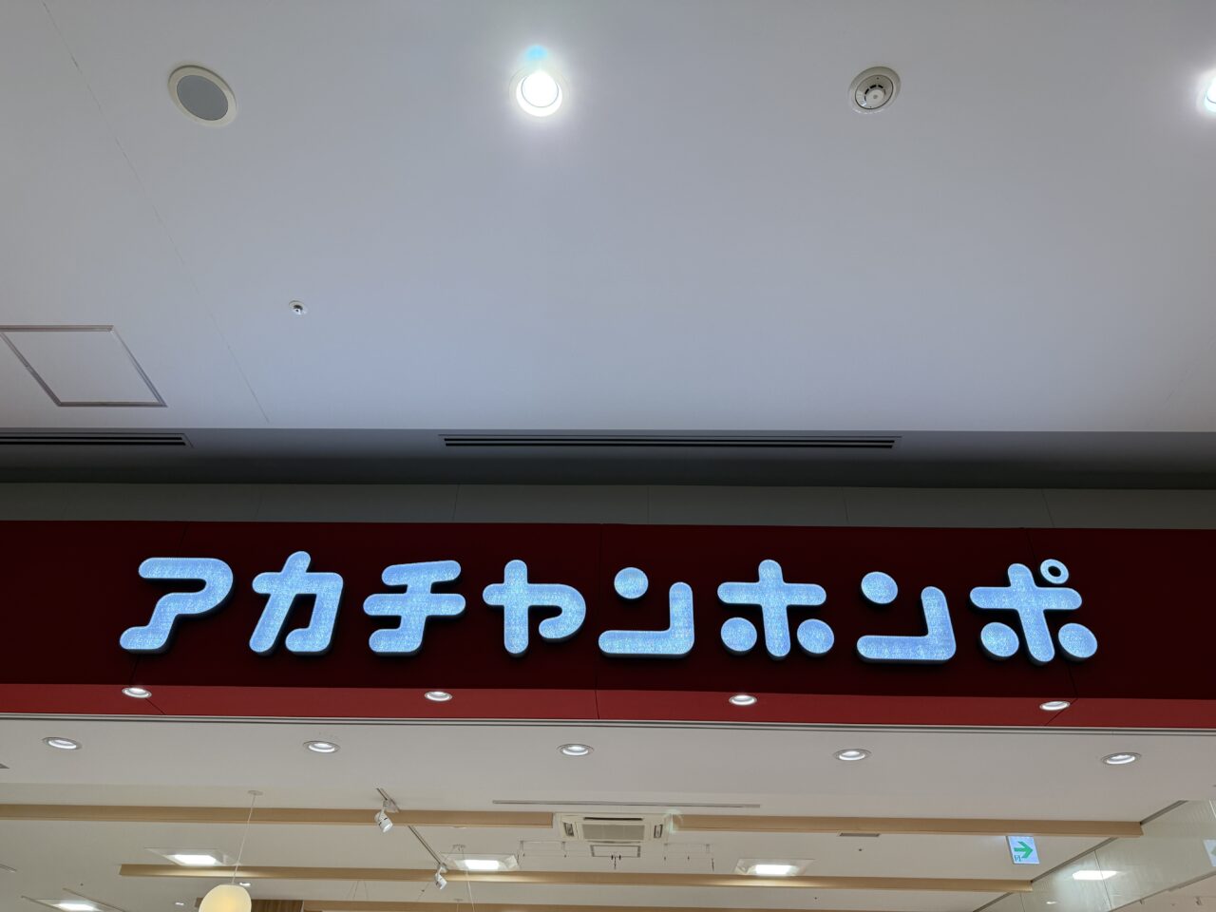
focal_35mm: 24
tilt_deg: +37.1
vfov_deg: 56.8
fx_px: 843
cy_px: 456
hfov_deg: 71.6
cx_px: 608
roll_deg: -1.8
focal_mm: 6.76
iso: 100
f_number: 1.78
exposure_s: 1/230
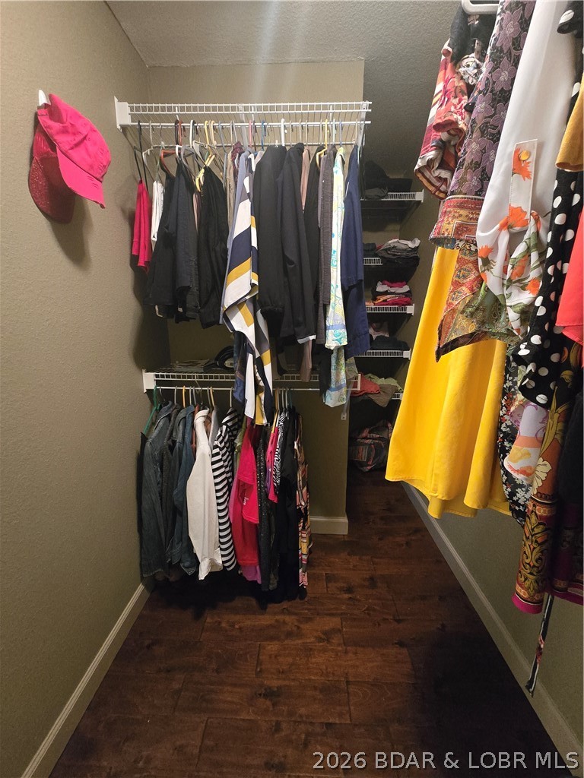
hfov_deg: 89.9
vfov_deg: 106.2
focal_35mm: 13
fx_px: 292
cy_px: 389
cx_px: 292
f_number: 2.2
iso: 1600
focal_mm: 2.2
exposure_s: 1/60
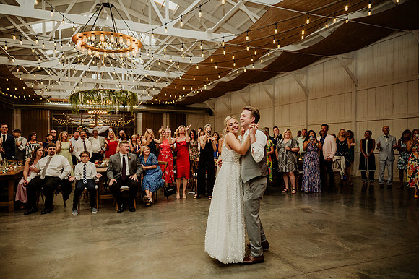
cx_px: 210
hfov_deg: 71.2
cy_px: 140
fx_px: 293
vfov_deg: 50.9
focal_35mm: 25
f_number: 2.8
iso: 125
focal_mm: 24
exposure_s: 1/200
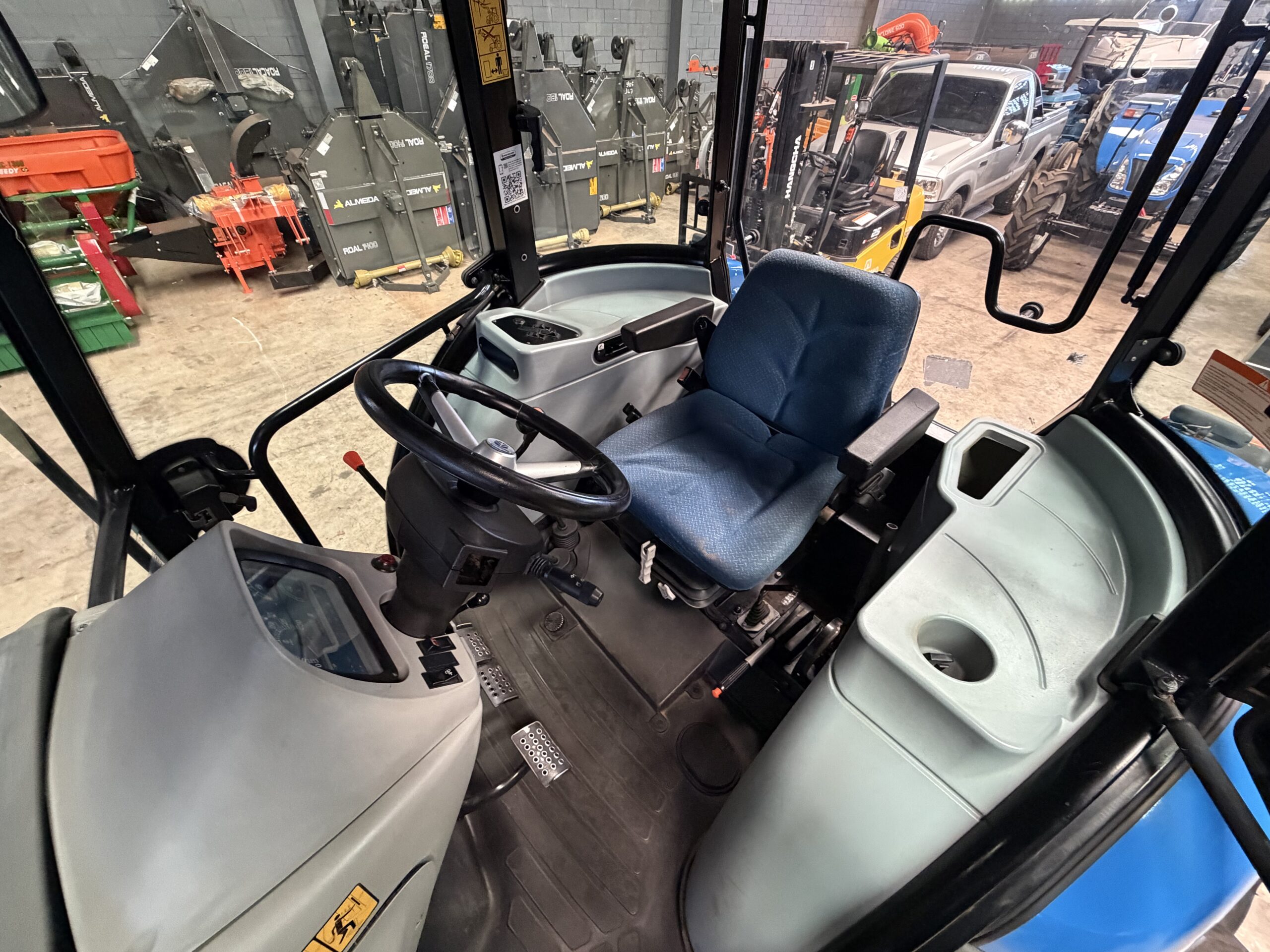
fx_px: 514
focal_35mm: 14
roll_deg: -1.6
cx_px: 635
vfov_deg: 85.7
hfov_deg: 102.1
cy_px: 476
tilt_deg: -42.0
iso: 500
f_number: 2.2
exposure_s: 1/60
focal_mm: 2.22
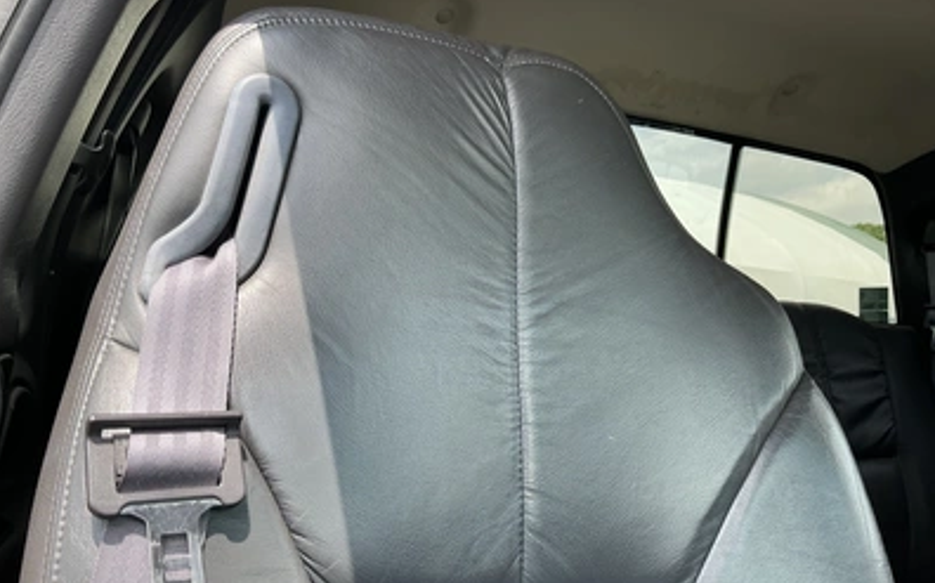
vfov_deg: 41.8
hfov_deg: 62.9
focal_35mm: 30
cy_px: 290
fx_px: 764
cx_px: 468
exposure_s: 1/236
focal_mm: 3
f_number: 1.8
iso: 20
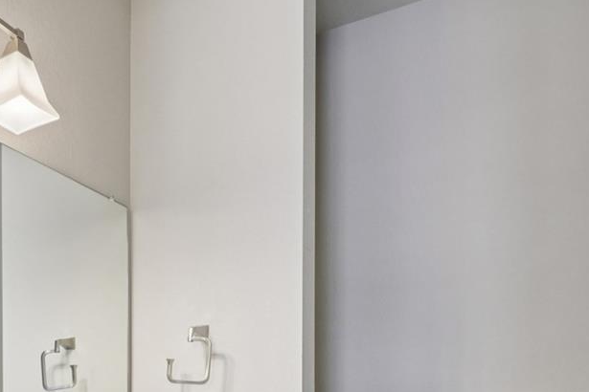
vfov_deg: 30.6
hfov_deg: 47.4
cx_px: 134
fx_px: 638
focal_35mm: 39
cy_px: 431
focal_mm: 10
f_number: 9
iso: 400
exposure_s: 1/10
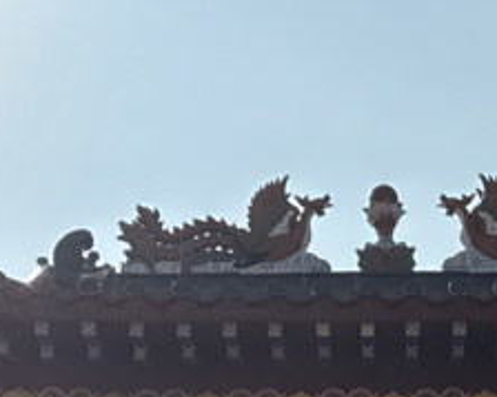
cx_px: 424
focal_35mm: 157
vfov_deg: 9.7
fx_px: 2308
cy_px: 496
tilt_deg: +27.0
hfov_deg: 12.2
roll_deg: +1.1
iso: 64
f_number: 1.78
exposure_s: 1/17544
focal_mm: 6.76
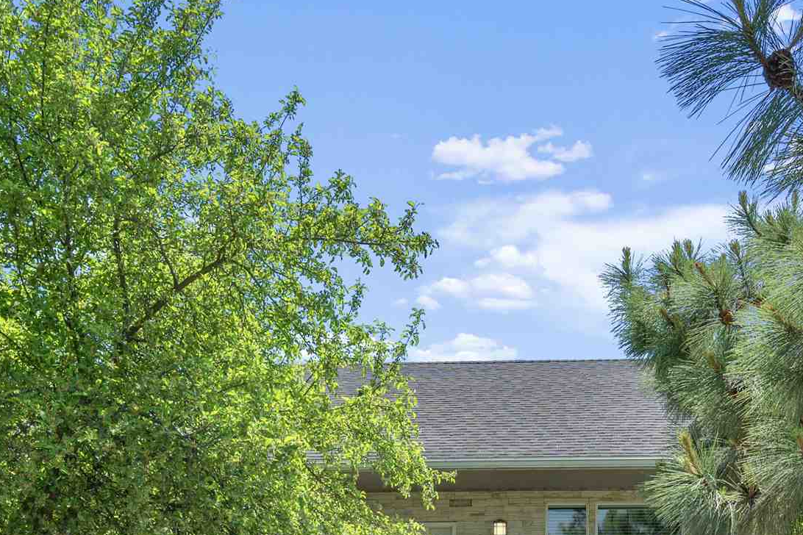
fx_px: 1004
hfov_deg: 43.4
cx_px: 479
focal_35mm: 45
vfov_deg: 26.4
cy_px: 650
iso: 100
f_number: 8
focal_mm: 16
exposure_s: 1/80
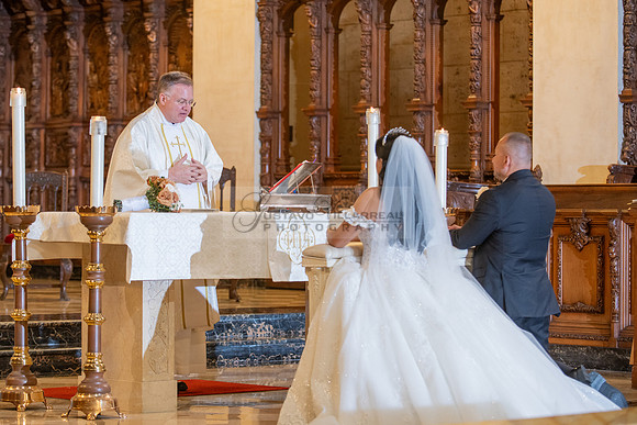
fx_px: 2157
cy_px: 185
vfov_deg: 11.3
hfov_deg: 16.8
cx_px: 269
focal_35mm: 122
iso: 1000
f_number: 2.8
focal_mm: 102
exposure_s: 1/100
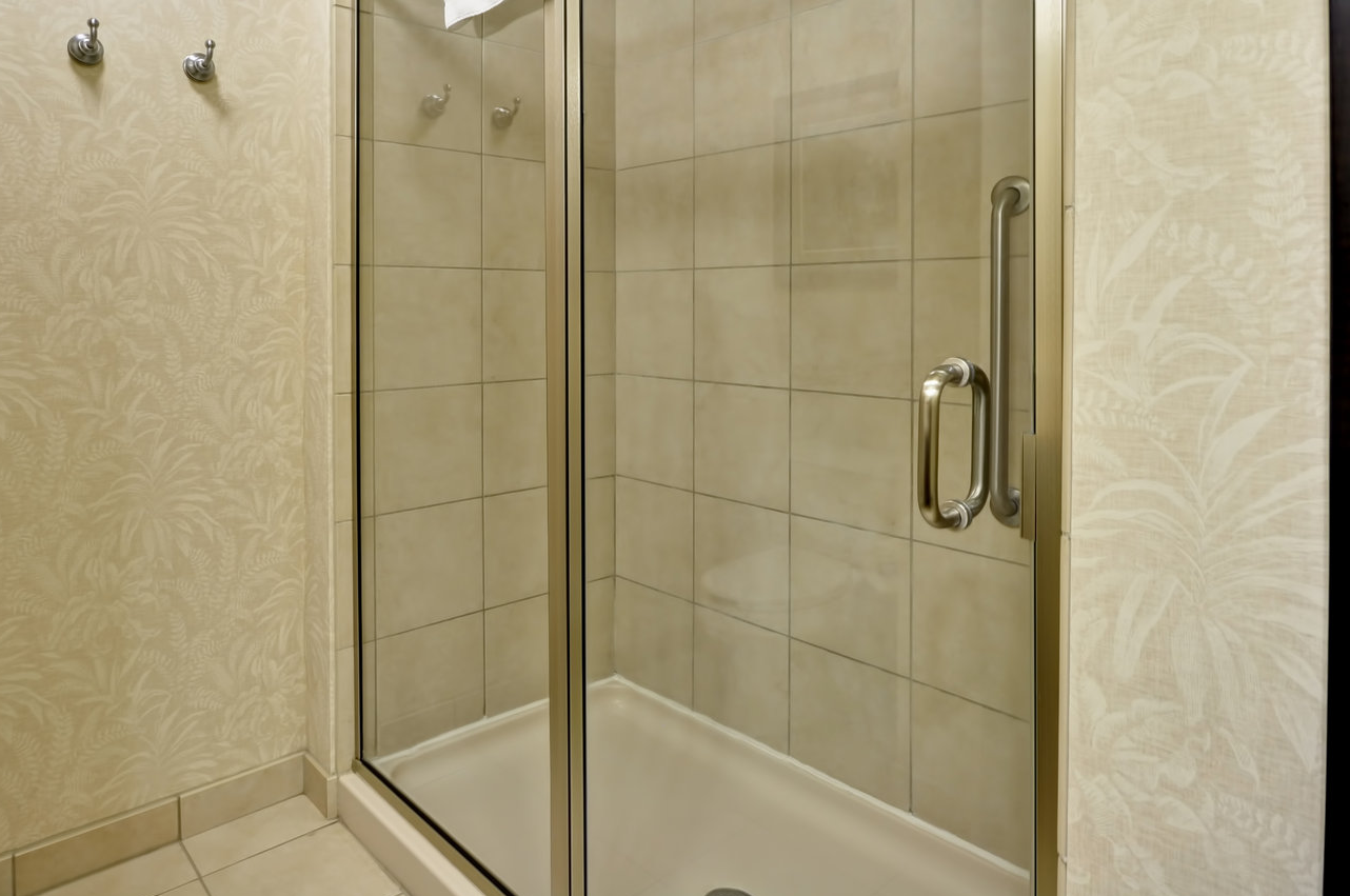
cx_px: 577
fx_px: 786
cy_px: 324
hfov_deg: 80.8
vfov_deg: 58.4
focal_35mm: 21
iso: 200
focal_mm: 10
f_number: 7.1
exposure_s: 1/6
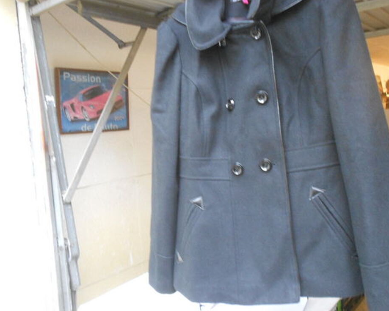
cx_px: 209
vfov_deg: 43.3
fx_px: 391
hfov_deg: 52.8
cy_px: 154
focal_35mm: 34
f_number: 3.6
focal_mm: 5.8
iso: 400
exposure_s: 1/13
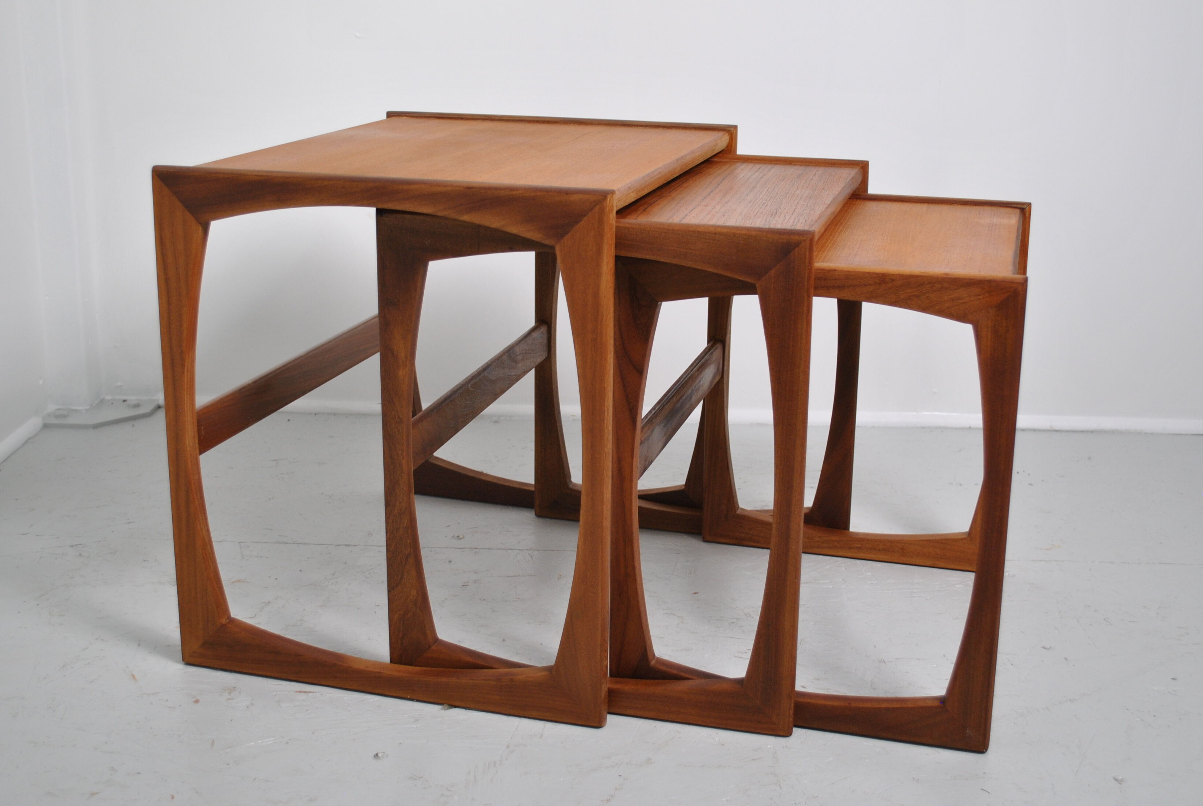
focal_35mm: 46
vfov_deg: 29.3
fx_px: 1539
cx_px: 606
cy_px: 354
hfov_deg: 42.7
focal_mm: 26
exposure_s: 1/30
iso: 250
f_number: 4.2
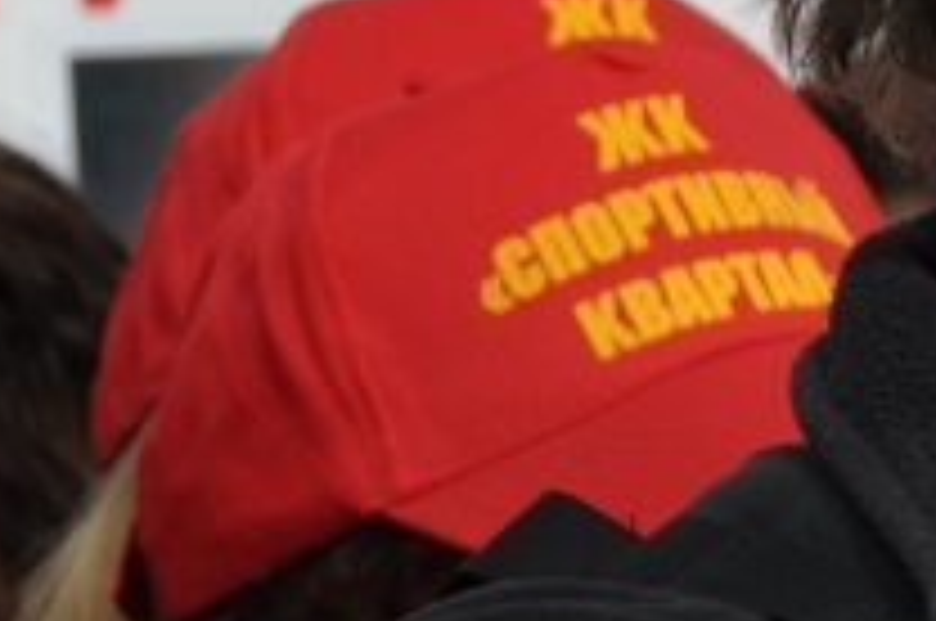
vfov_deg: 1.4
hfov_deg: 2.1
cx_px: -1424
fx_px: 25261
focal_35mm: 973
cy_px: 511
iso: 200
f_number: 9
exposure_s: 1/320
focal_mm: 105
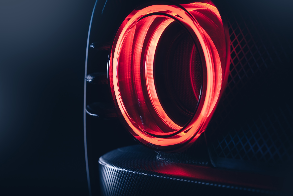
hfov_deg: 15.3
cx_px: 154
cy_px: 97
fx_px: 1090
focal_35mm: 134
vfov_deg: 10.2
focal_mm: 126
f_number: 7.1
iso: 400
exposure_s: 2
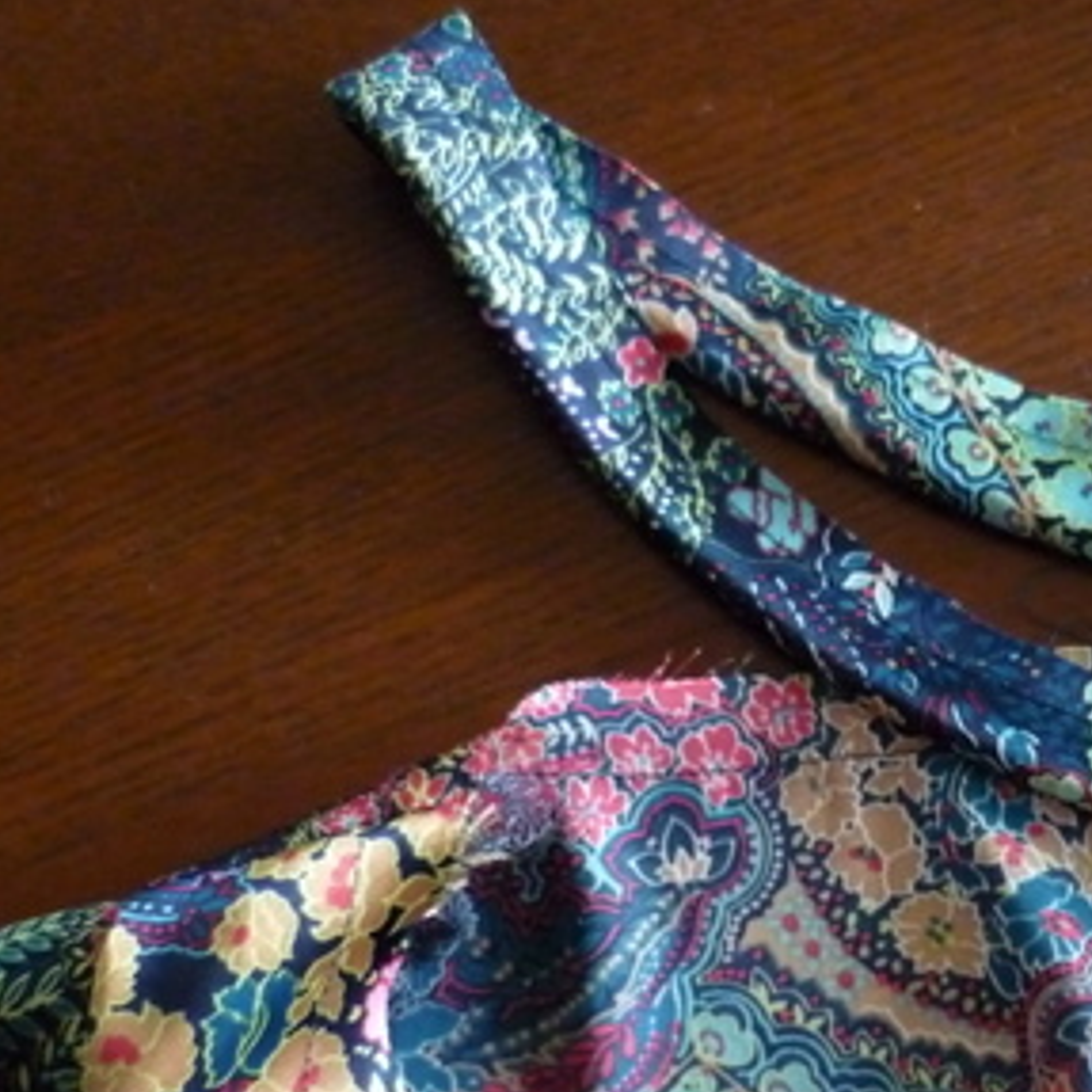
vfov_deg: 27.9
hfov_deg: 27.6
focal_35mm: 61
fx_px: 2177
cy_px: 784
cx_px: 864
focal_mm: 5.5
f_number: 2.8
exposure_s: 1/25
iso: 800
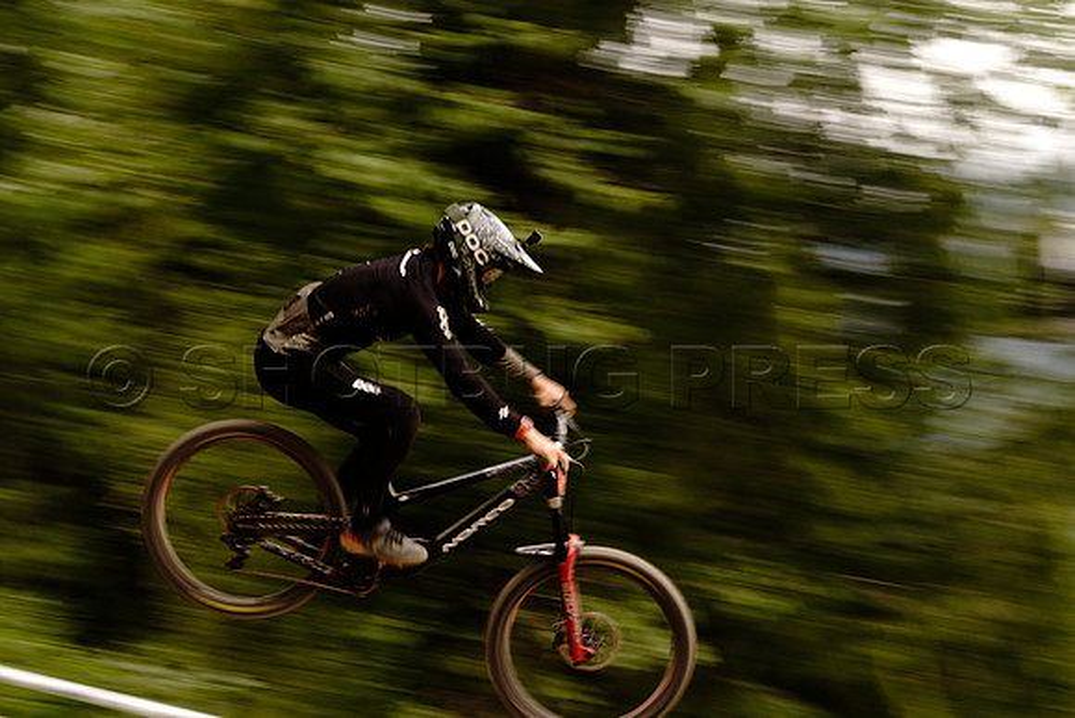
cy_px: 359
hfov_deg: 28.8
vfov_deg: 19.5
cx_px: 538
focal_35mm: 70
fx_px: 2091
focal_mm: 70
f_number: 10
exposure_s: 1/50
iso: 125
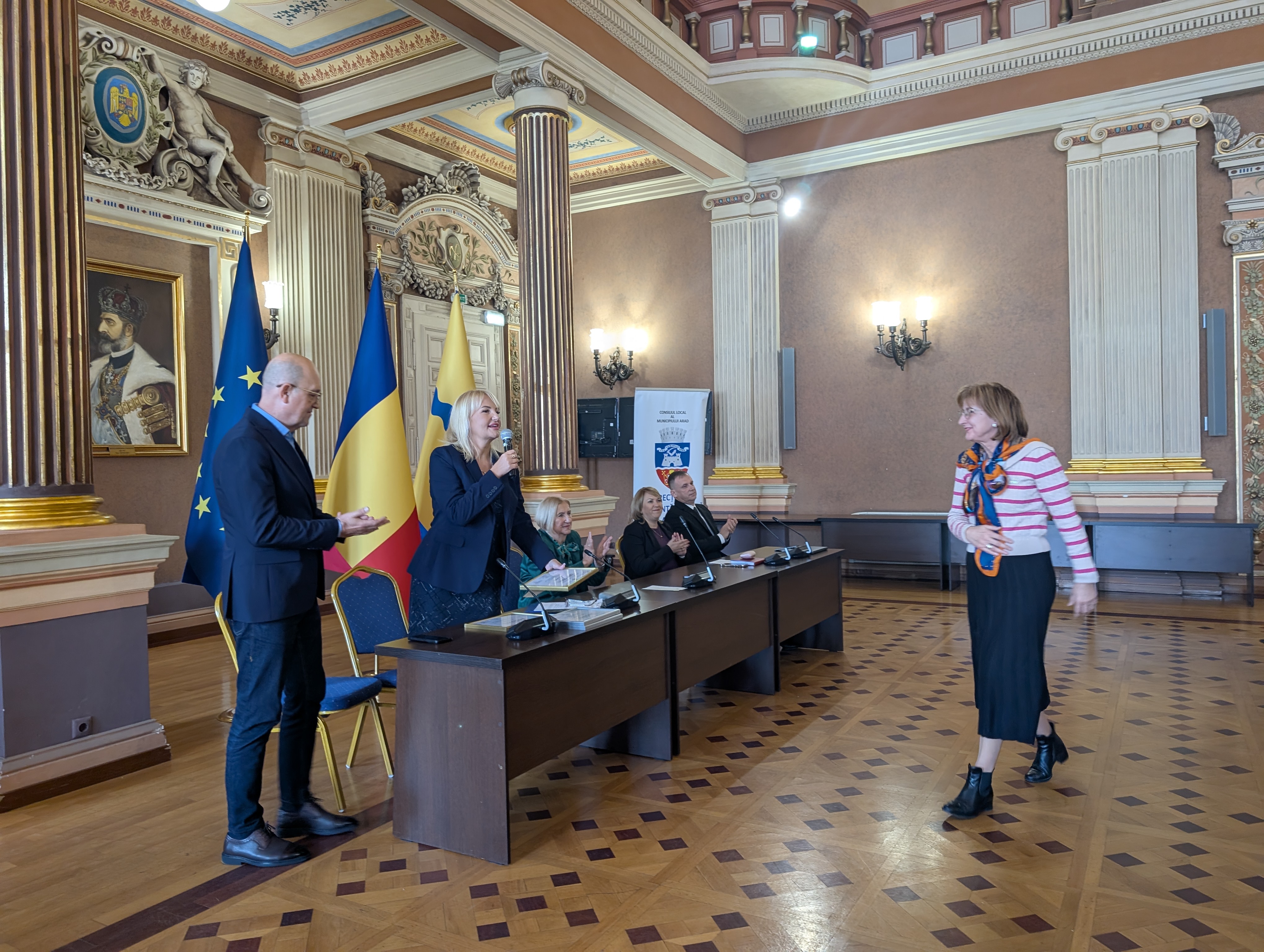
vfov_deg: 56.9
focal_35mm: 24
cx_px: 632
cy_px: 476
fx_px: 878
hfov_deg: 71.5
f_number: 1.68
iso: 171
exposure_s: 1/50
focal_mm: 6.9
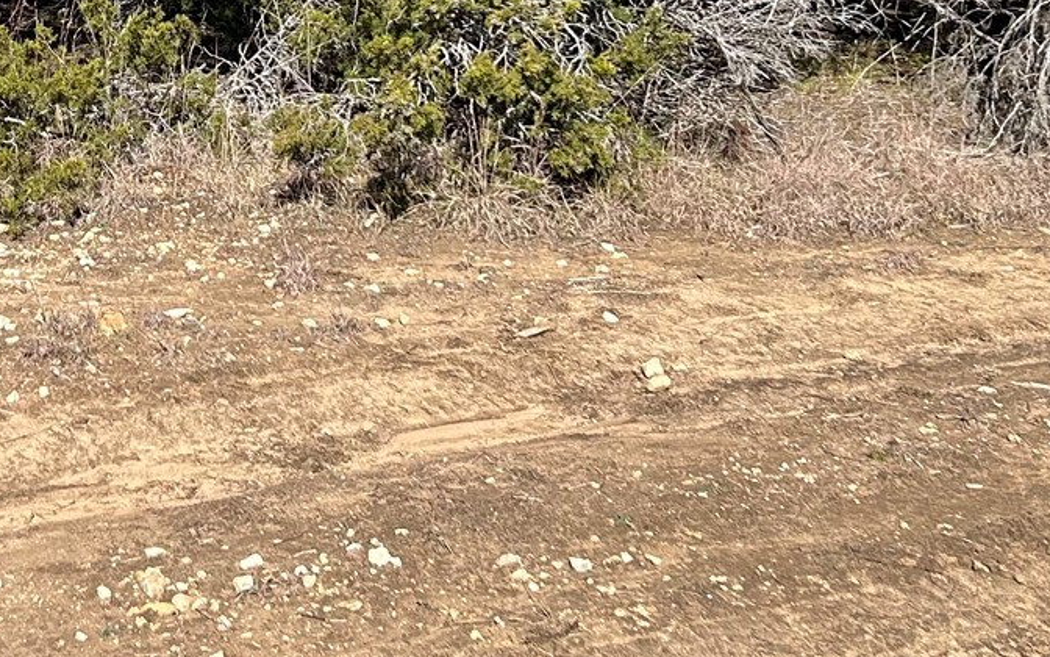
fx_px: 2404
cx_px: 130
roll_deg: -0.6
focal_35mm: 84
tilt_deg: -5.2
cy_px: -39
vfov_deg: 15.2
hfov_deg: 24.0
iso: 50
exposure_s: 1/3356
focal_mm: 5.7
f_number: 1.5
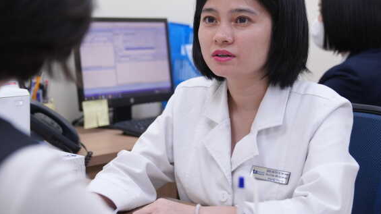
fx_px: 778
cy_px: 82
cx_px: 191
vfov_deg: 15.7
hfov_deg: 27.5
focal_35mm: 77
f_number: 2.8
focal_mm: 41
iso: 400
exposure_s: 1/100
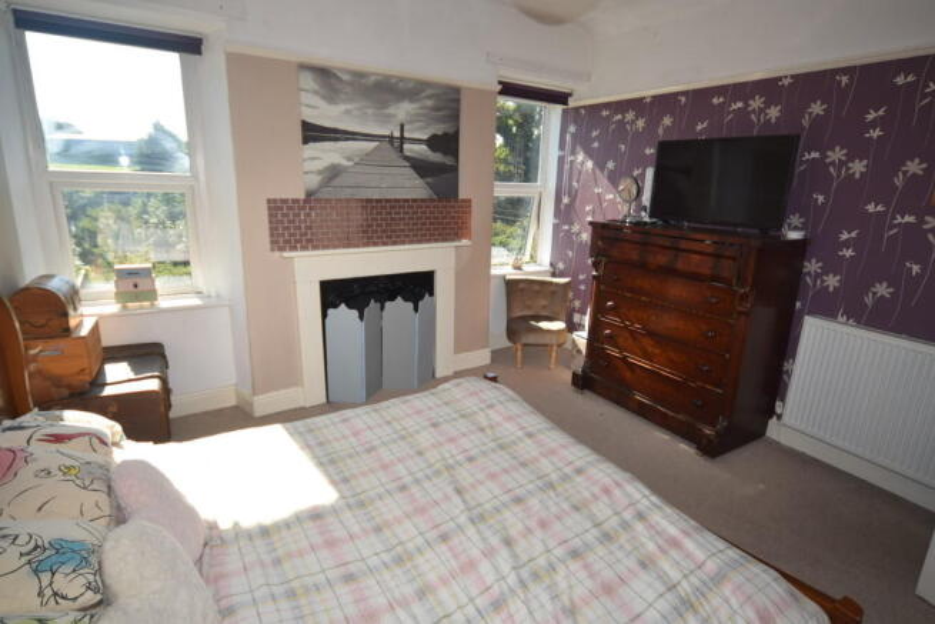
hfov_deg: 90.0
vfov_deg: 67.4
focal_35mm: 18
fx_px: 468
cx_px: 468
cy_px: 312
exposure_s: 1/125
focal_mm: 12
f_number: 5.6
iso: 125
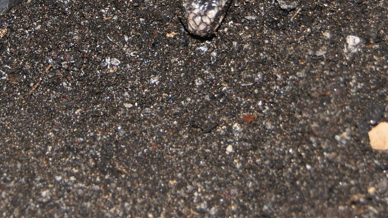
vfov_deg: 6.7
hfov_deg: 12.0
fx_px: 1851
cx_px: 142
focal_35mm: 180
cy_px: -52
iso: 100
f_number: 4.5
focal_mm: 50
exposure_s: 1/80
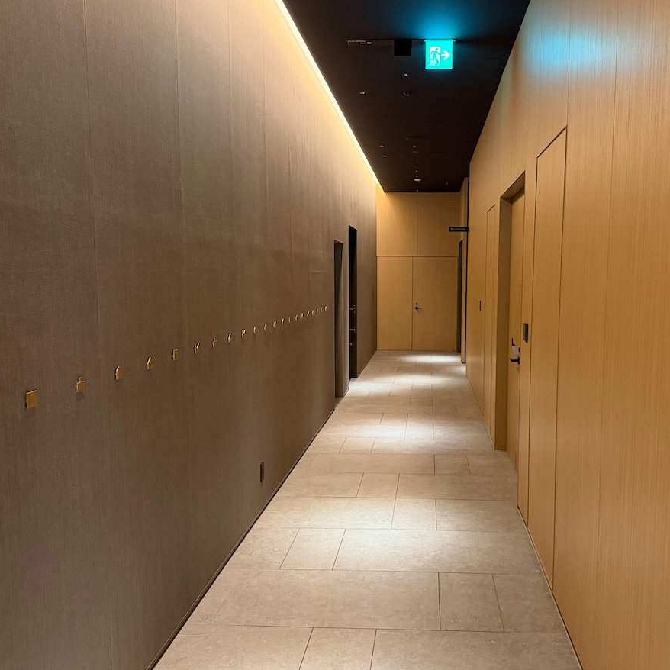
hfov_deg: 55.2
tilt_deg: -5.8
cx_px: 406
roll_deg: +0.3
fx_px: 635
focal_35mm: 29
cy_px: 337
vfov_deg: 55.6
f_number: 1.78
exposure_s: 1/45
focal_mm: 6.76
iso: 800
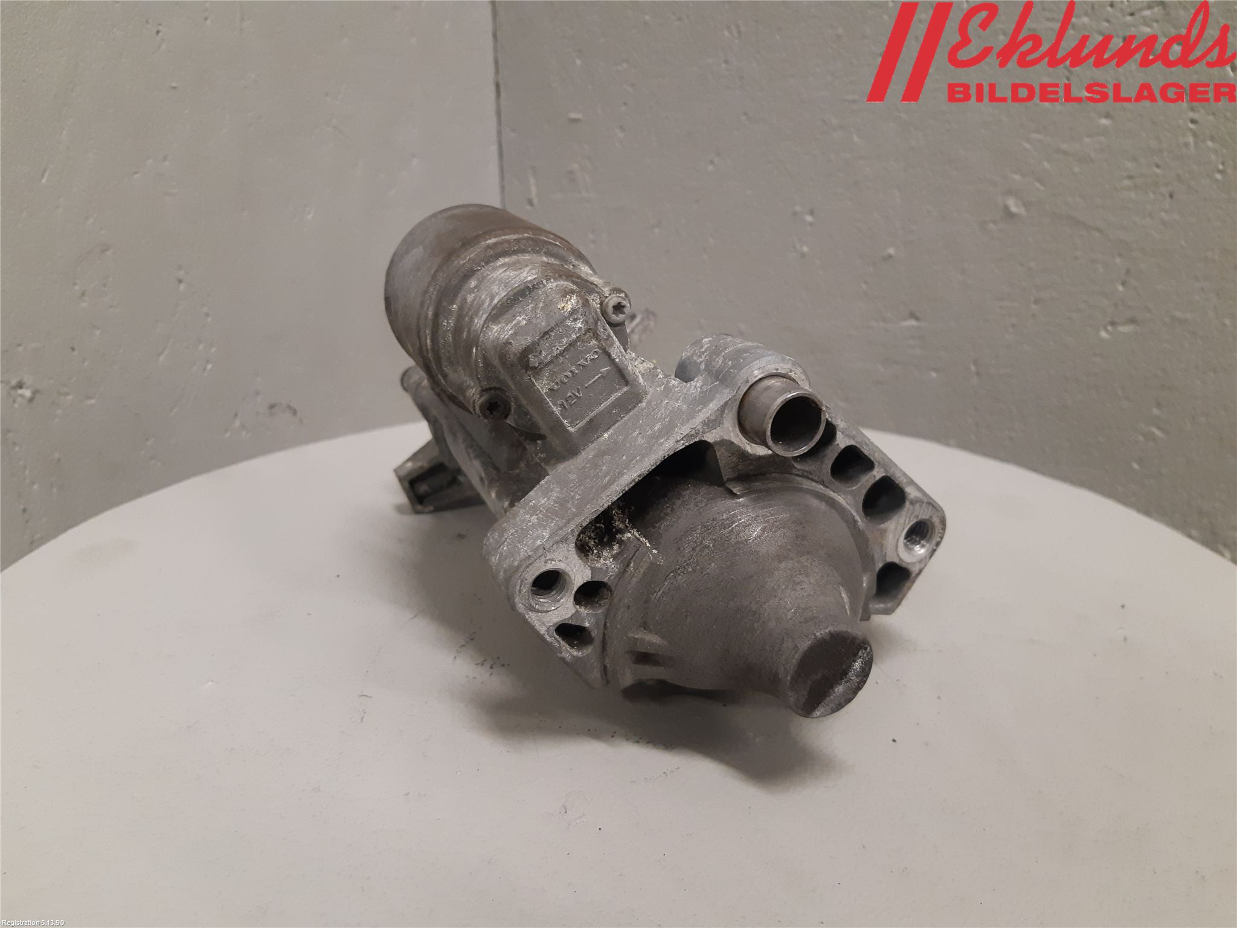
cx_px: 618
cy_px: 464
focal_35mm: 26
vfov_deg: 53.1
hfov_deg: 67.3
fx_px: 929
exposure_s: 1/50
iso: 200
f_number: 1.7
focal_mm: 3.93
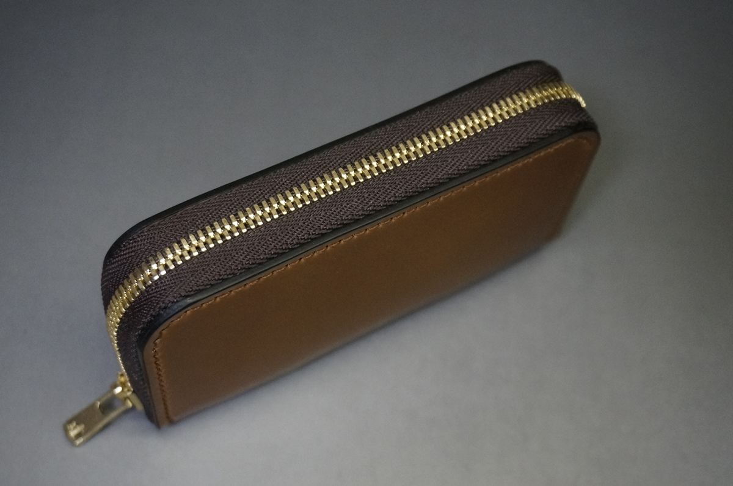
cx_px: 366
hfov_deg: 36.9
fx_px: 1098
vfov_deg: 25.0
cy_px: 243
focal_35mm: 54
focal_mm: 36
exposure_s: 1/160
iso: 2500
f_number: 5.6
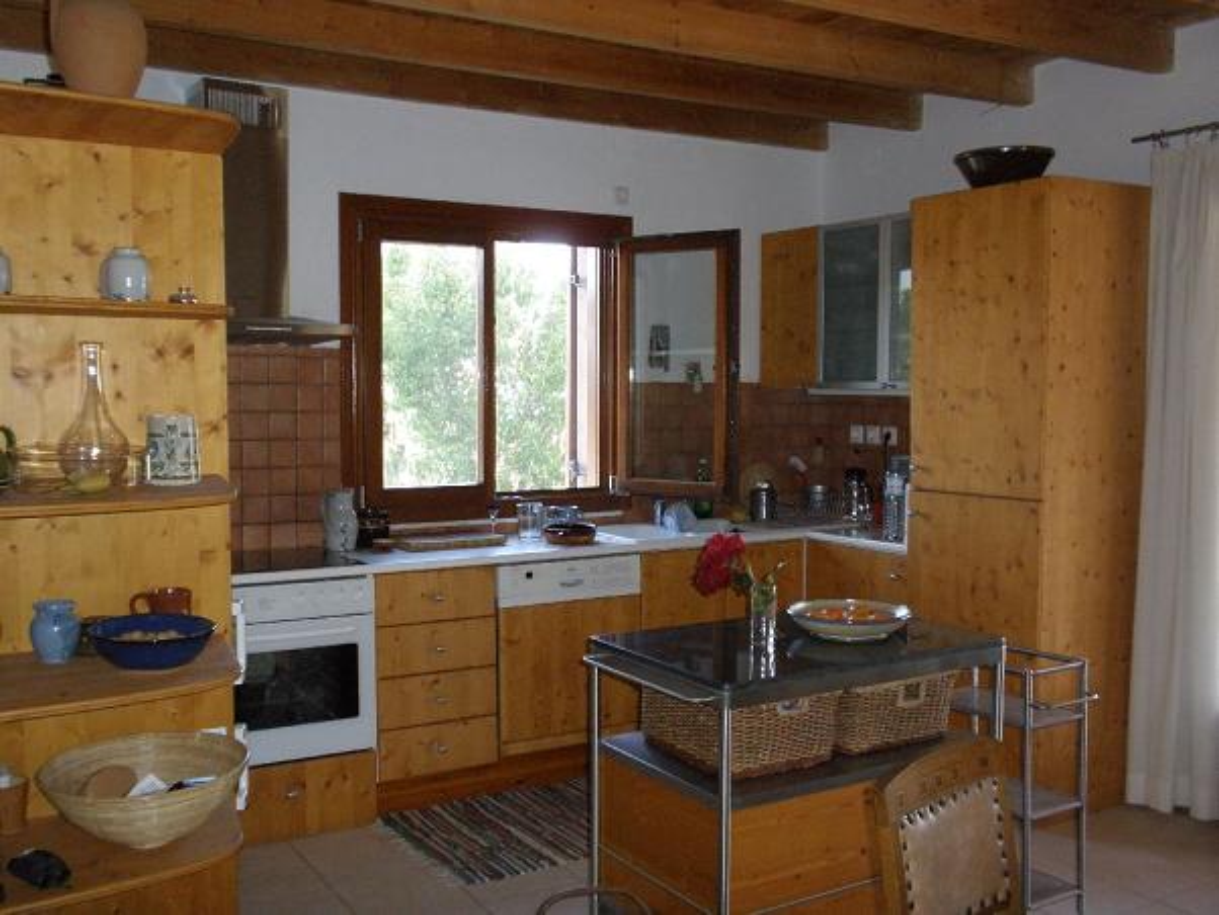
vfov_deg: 38.7
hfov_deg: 50.1
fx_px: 1303
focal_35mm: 37
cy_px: 458
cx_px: 610
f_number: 3.5
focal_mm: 6.6
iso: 200
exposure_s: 1/30
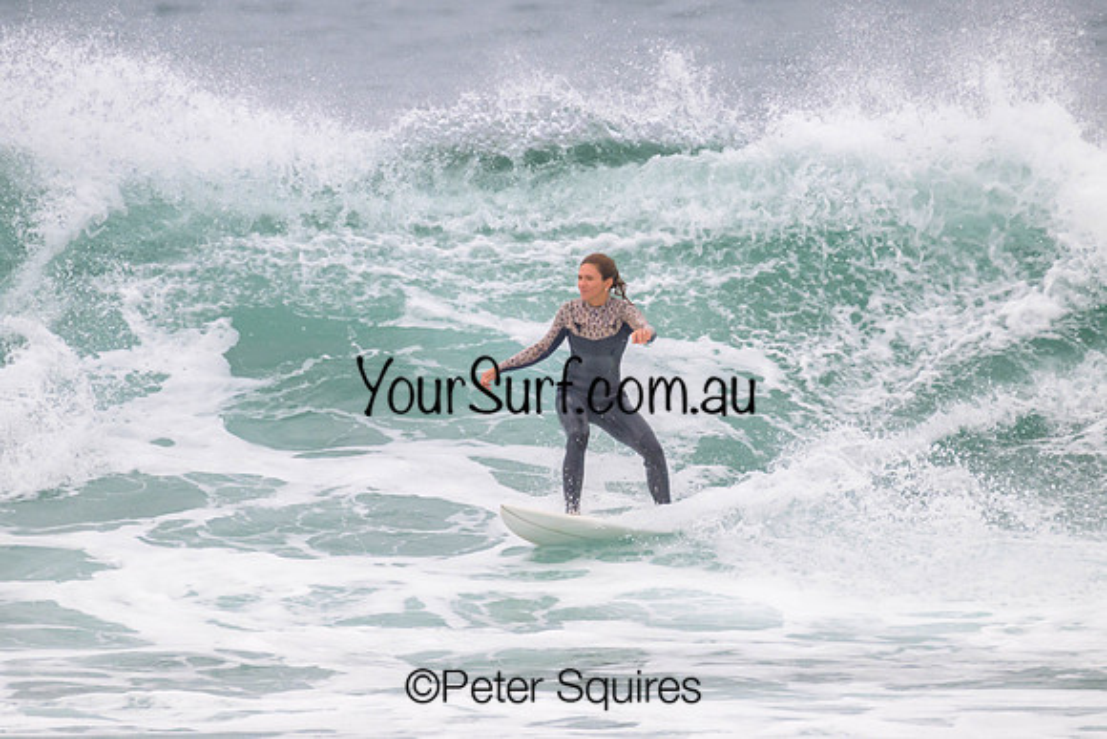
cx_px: 548
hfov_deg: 2.1
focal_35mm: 962
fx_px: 29579
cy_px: 366
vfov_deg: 1.4
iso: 1100
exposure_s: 1/2000
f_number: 11
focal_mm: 800
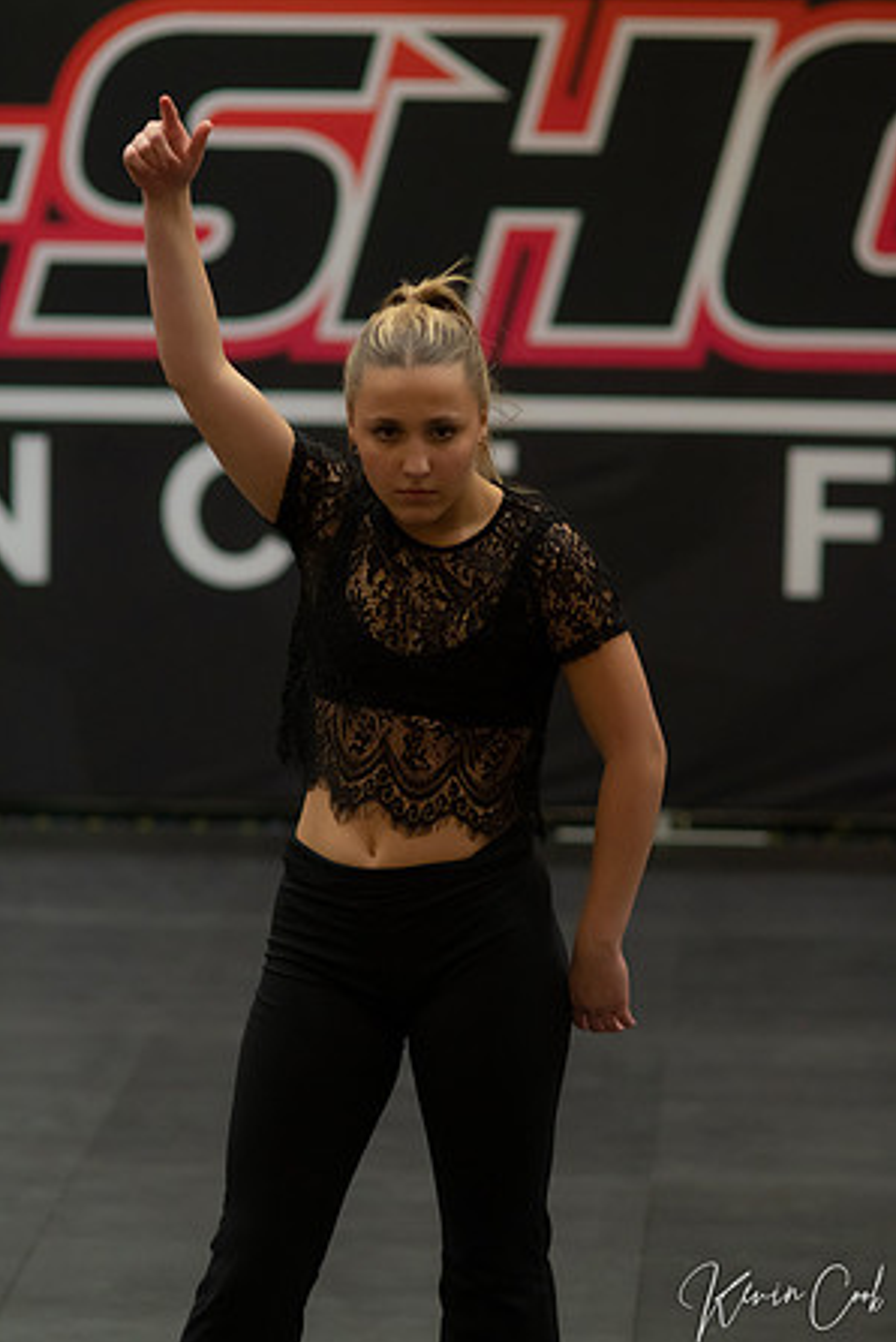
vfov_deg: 16.0
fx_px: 4771
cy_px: 671
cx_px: 448
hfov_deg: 10.7
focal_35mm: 128
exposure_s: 1/640
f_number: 2
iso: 1250
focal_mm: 85
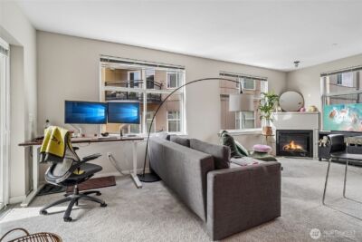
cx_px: 181
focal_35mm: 16
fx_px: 161
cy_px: 121
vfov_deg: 73.8
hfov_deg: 96.7
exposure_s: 1/160
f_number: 8
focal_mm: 16
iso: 1600
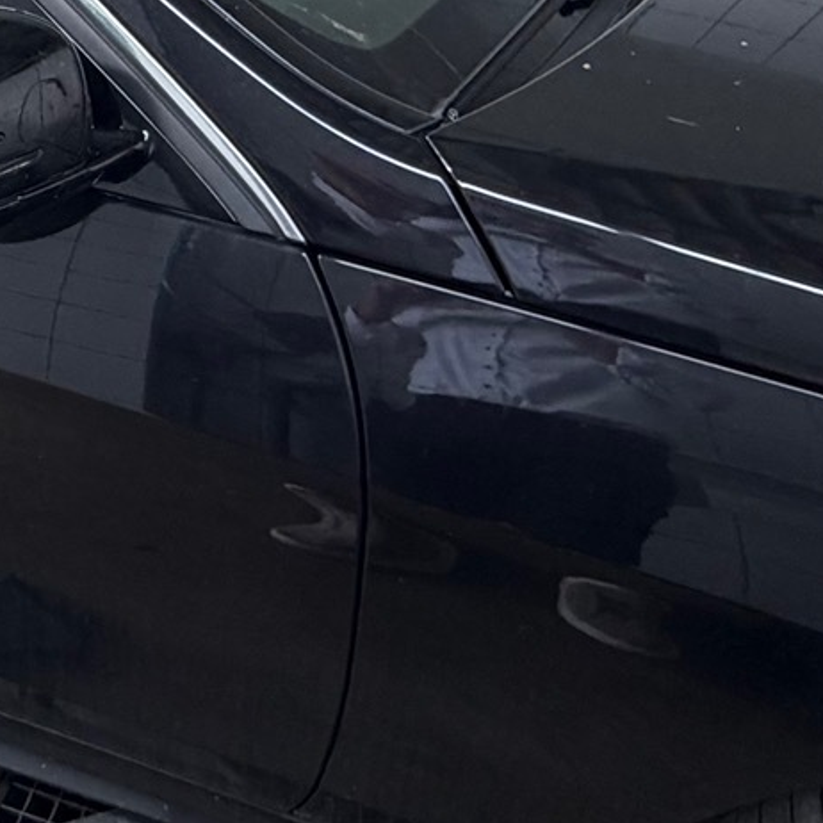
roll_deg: +4.0
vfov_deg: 31.2
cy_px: 221
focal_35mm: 54
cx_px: -9
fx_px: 1453
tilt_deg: -31.2
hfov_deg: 29.4
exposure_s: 1/121
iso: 160
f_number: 2.2
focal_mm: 2.22
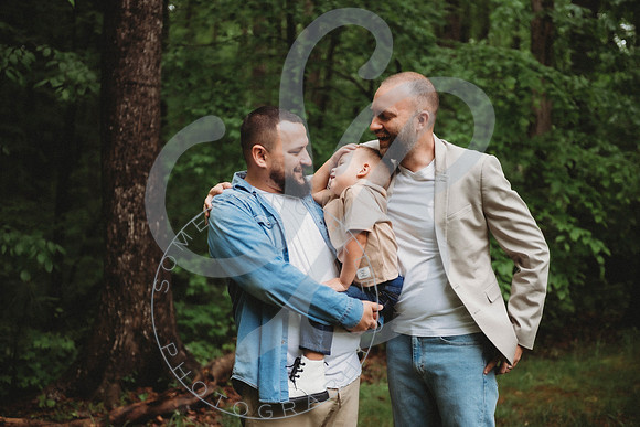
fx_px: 1102
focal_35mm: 62
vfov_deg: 21.9
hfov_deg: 32.4
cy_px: 214
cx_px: 320
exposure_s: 1/250
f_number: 2.8
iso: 100
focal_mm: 62
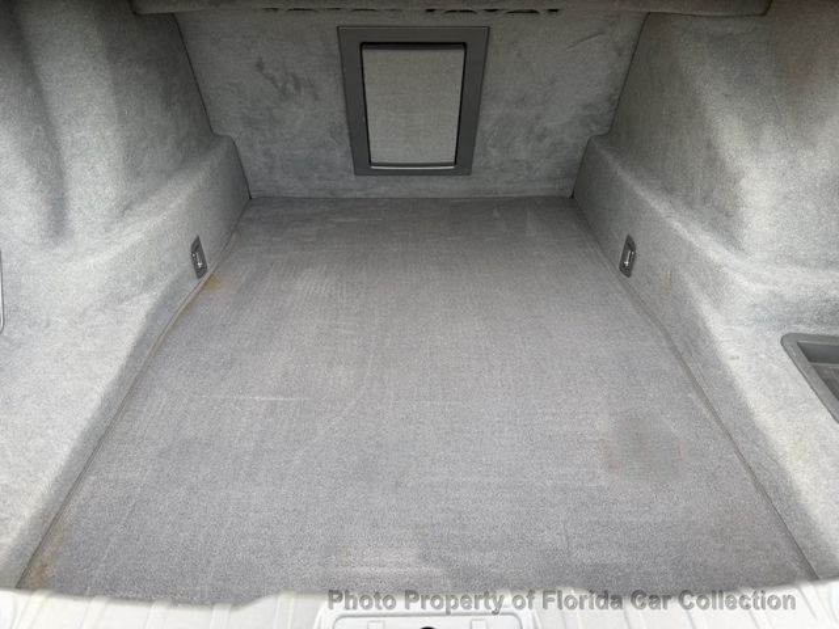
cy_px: 314
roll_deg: +1.2
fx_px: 582
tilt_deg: -33.1
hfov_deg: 71.6
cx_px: 420
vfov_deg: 56.8
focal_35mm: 24
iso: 125
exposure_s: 1/121
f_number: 1.78
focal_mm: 6.76
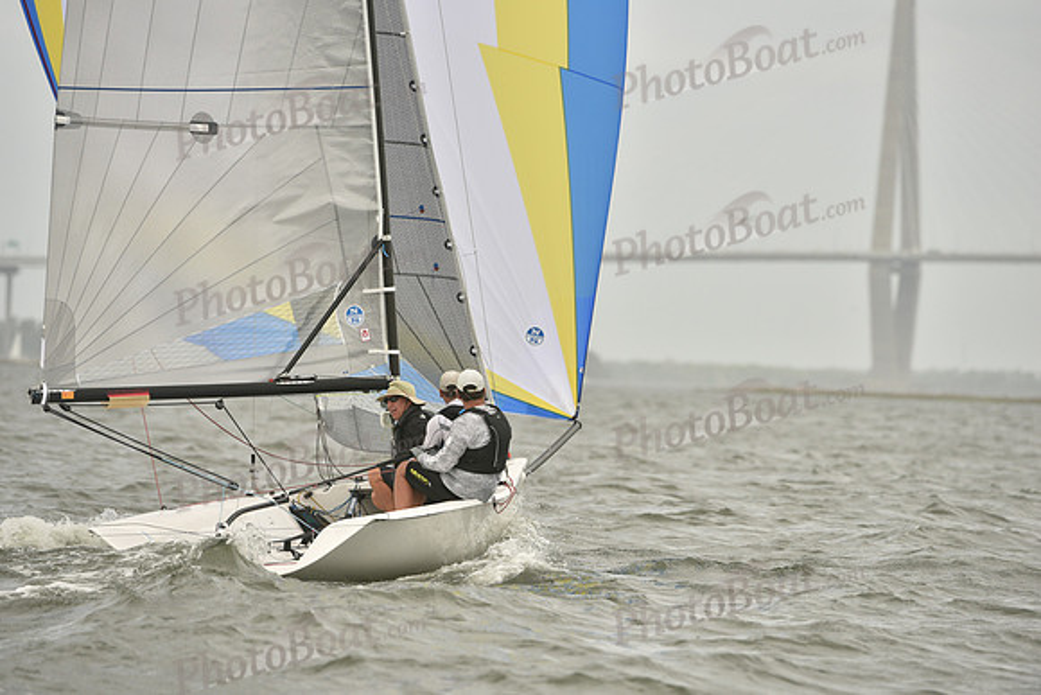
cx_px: 520
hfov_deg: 5.2
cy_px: 348
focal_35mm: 400
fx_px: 11569
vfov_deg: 3.4
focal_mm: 400
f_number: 6.3
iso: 320
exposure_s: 1/1250
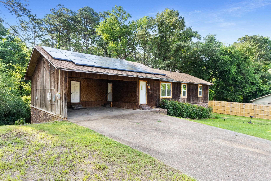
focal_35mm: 21
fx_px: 159
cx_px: 136
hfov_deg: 80.8
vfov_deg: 59.1
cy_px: 90
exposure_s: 1/125
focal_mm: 14.1
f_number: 8
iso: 250
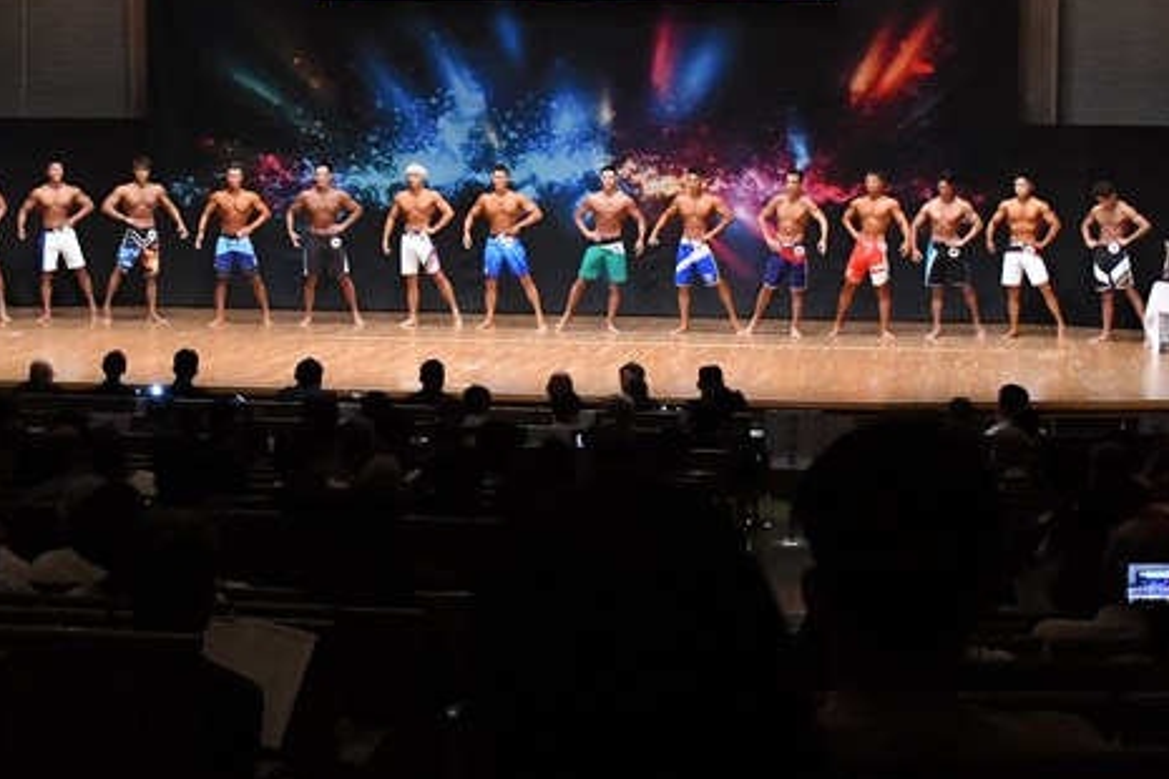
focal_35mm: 70
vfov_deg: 19.3
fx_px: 2273
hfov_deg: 28.8
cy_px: 214
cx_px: 544
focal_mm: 28
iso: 8000
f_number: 5.6
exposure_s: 1/400
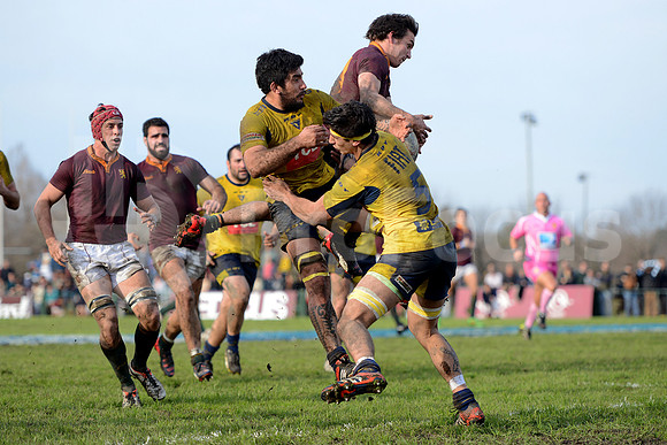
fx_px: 3243
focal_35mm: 175
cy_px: 222
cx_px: 334
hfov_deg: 11.7
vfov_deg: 7.9
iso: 500
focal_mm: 175
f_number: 2.8
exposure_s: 1/2000
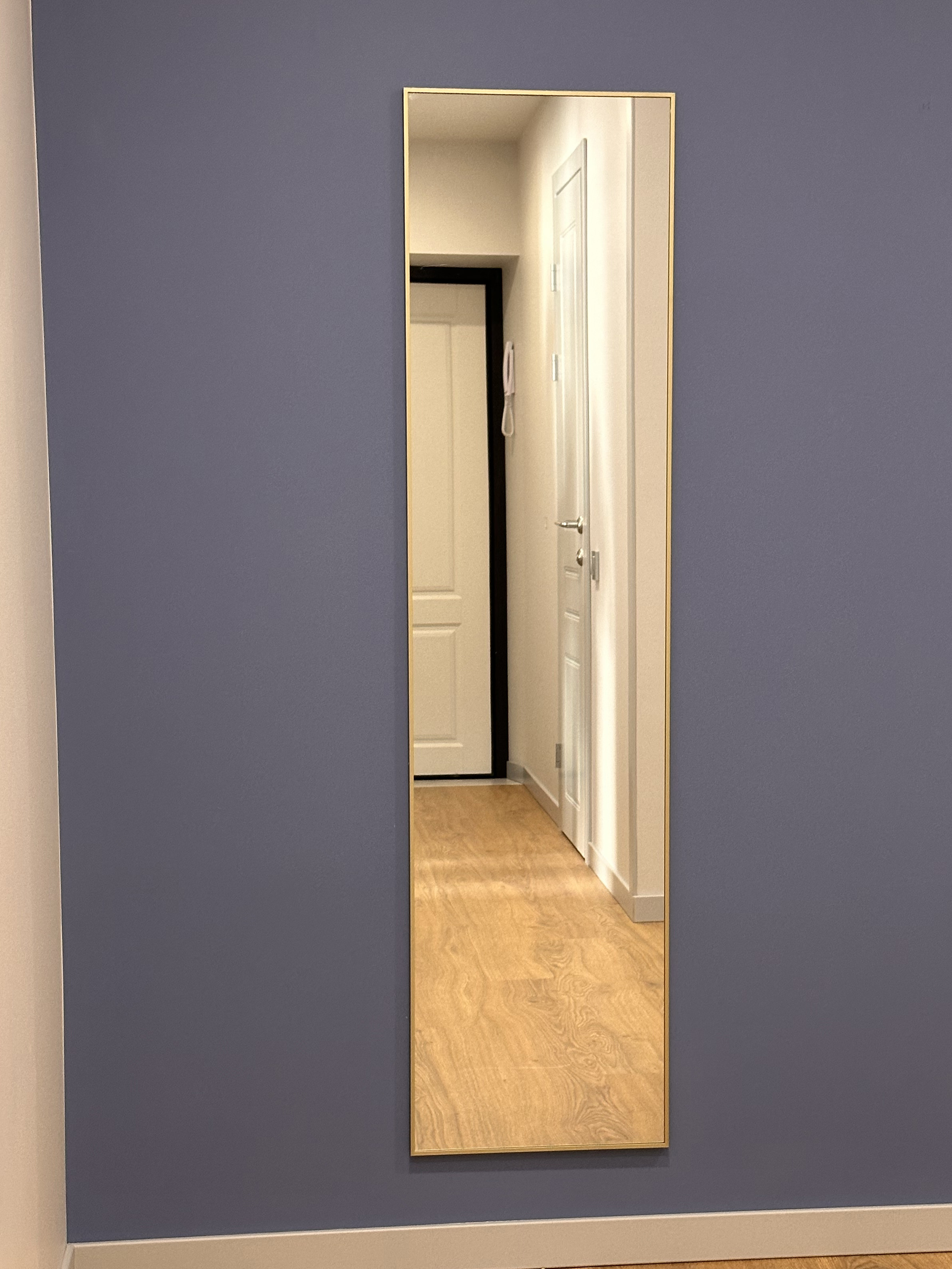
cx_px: 534
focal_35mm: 61
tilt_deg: -5.6
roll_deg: +0.4
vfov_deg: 31.6
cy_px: 708
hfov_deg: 24.0
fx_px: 2237
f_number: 1.78
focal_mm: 6.86
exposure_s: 1/50
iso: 250
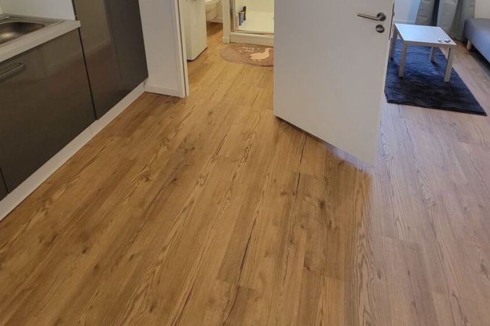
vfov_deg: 49.6
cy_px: 7
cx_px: 273
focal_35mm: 21
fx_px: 286
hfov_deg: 80.9
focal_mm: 2.2
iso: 320
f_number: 2.2
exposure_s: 1/60
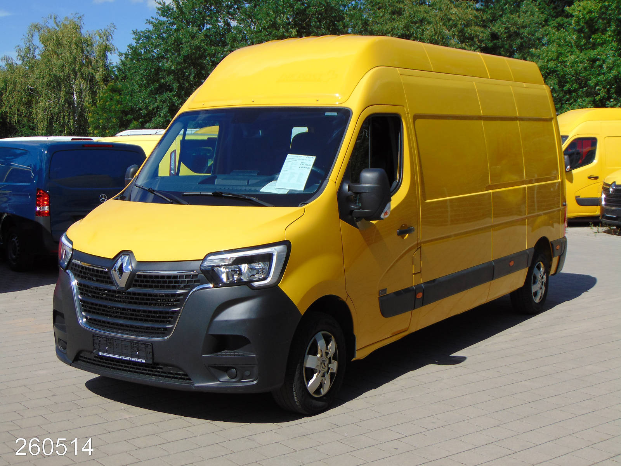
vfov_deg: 29.1
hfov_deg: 38.2
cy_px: 233
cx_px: 310
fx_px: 897
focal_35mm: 50
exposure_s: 1/400
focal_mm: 9
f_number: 3.5
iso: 80
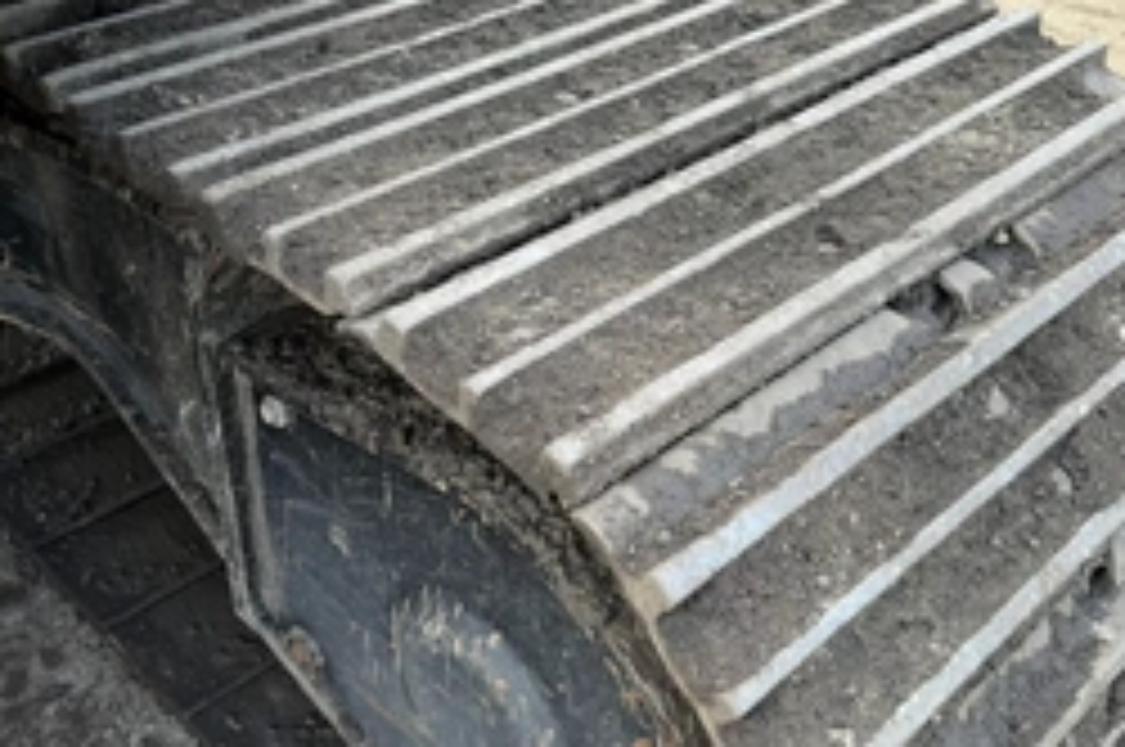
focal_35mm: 40
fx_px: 1248
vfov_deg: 33.3
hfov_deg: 48.4
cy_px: 378
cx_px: 508
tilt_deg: -34.5
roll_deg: +0.4
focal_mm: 6.76
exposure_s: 1/182
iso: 64
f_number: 1.78
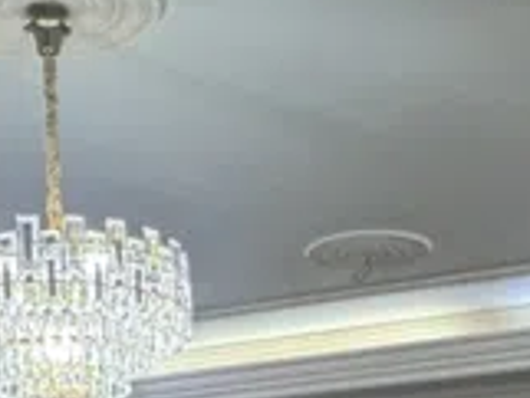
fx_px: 1364
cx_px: 270
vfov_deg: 14.0
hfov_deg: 22.0
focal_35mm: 89
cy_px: 796
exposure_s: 1/60
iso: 200
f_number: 2.2
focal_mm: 2.22
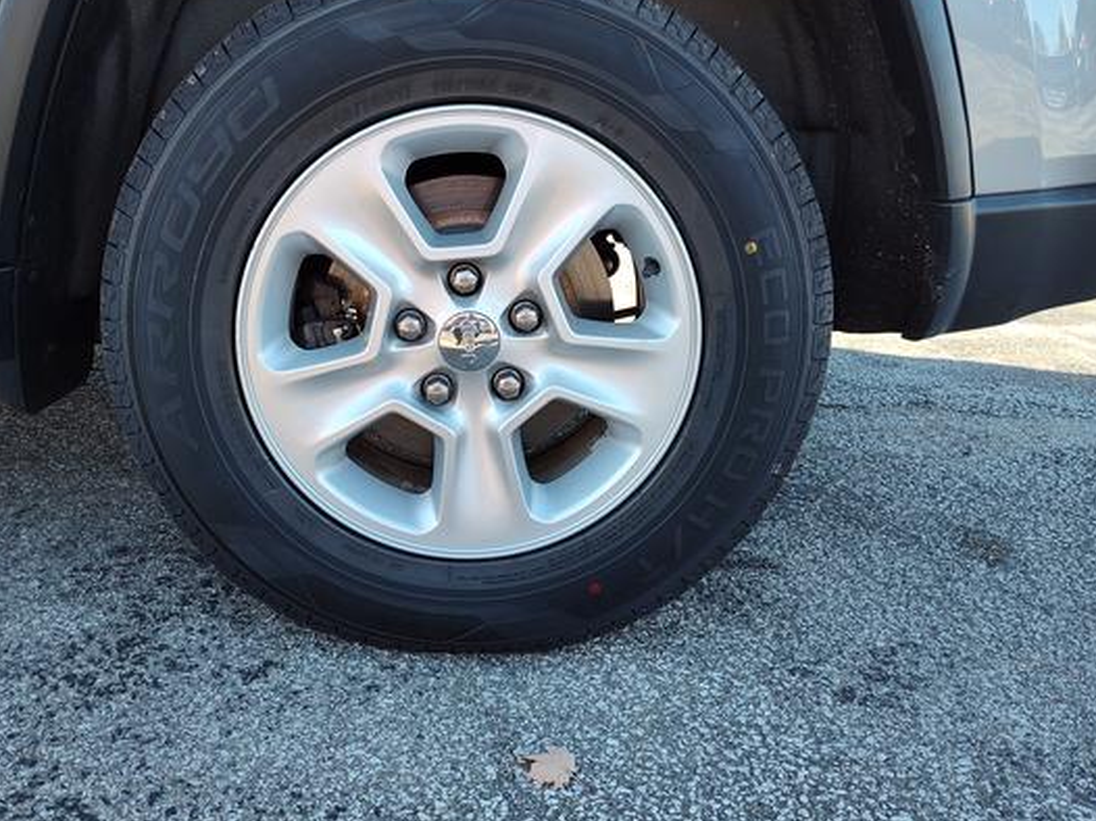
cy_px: 338
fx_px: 886
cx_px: 448
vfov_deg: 49.5
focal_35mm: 28
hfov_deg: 63.0
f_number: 1.88
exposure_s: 1/252
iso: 100
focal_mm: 5.56
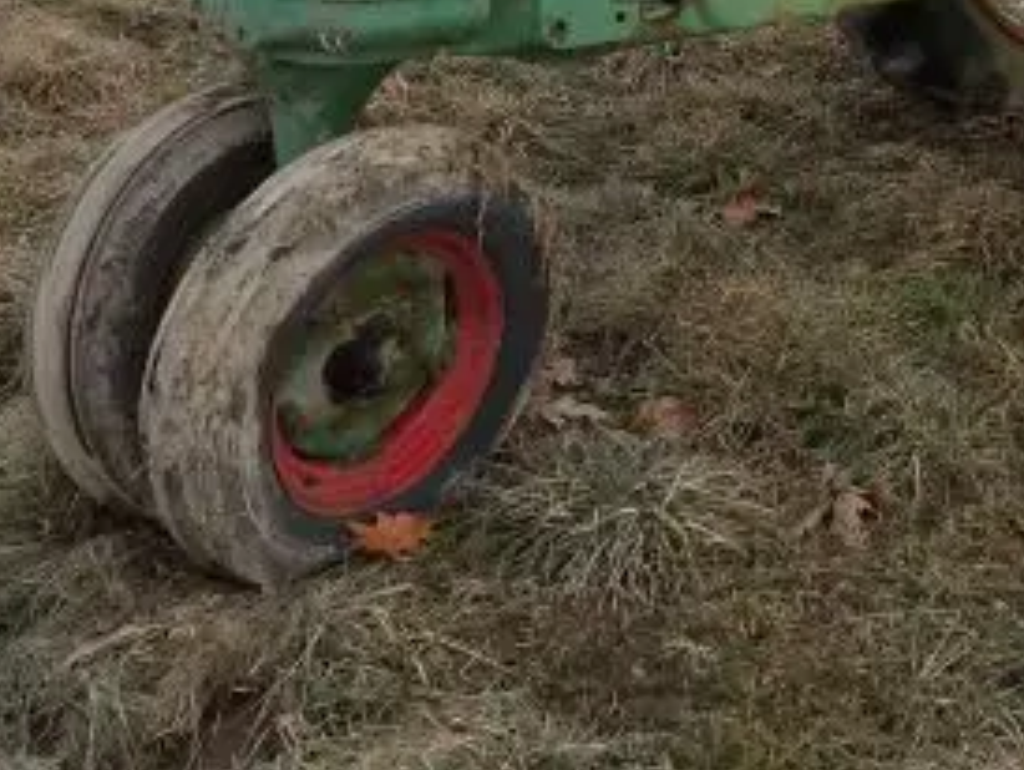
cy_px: -123
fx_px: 1658
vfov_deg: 24.1
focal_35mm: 56
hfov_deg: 33.4
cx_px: 815
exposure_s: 1/107
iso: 100
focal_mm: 4.3
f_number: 3.2
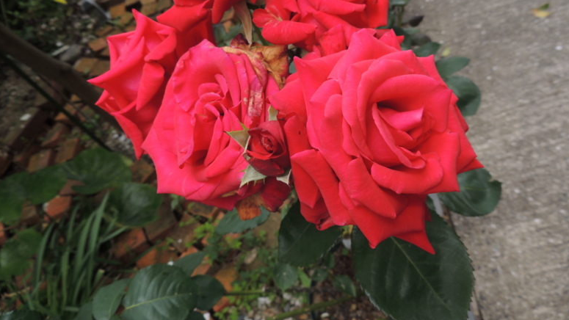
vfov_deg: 42.3
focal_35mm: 27
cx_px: 291
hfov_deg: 69.8
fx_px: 407
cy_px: 107
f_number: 3
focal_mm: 4.3
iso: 100
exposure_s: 1/500
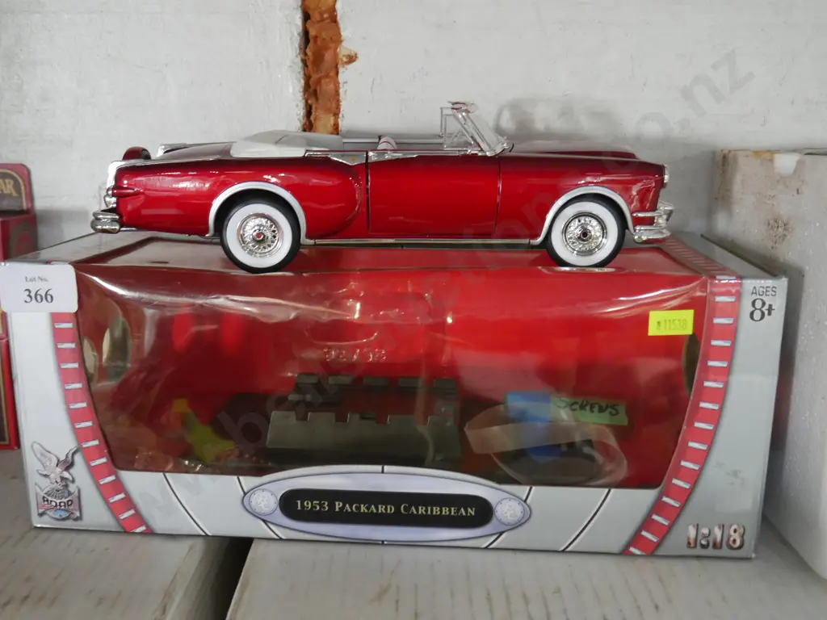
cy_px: 310
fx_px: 812
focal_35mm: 34
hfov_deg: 54.0
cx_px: 414
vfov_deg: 41.8
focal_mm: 17
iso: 2500
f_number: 4
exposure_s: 1/60
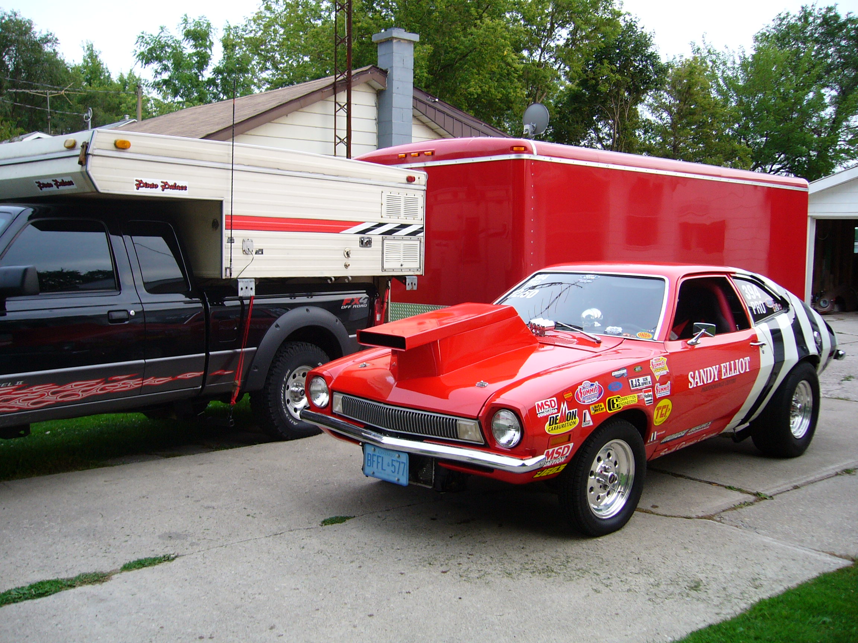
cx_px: 429
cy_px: 322
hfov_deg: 52.6
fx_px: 868
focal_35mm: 35
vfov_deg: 40.7
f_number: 2.8
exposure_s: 1/40
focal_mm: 5.8
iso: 100
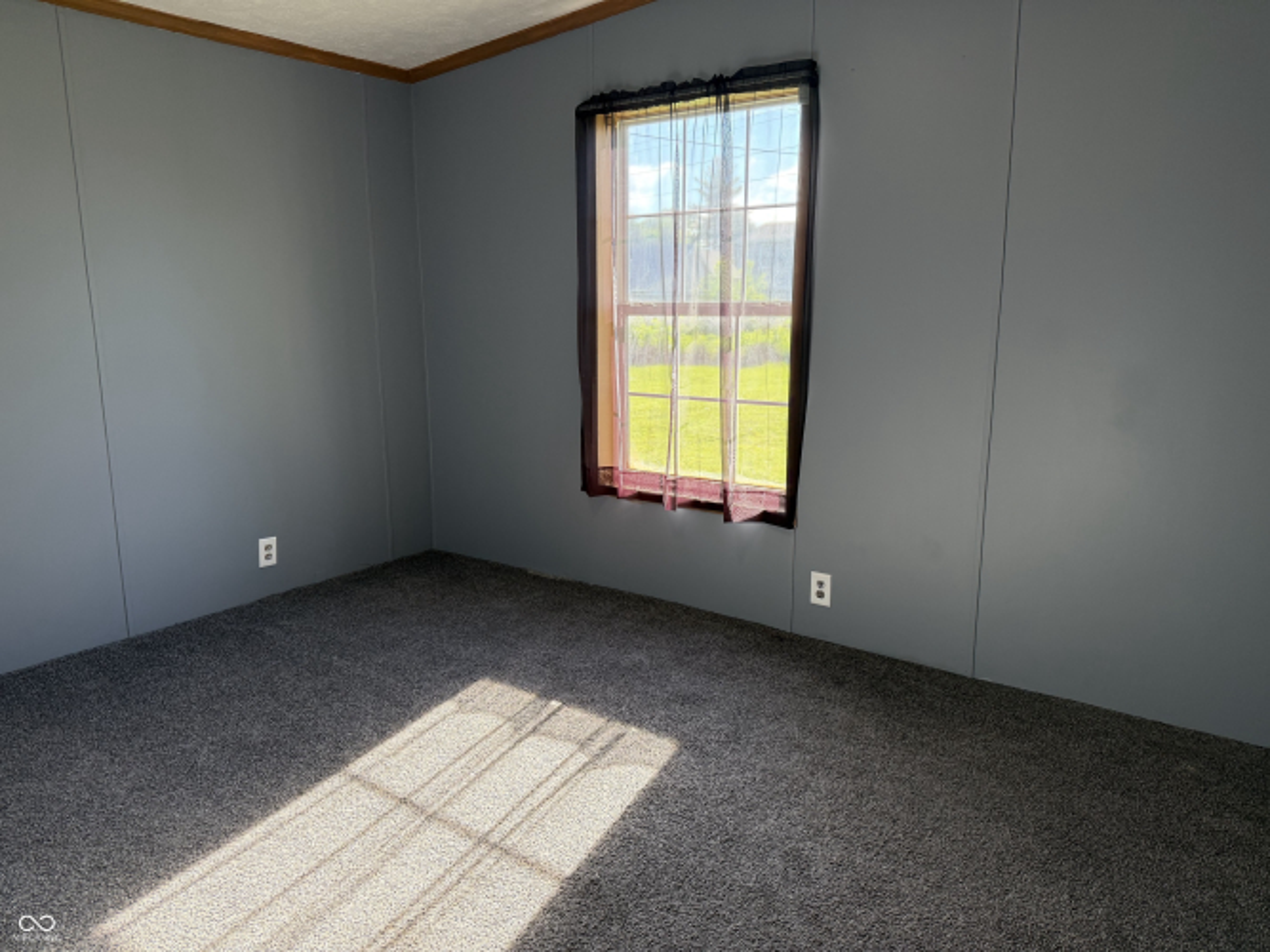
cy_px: 476
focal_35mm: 24
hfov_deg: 71.6
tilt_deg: -11.1
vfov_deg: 56.8
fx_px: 880
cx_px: 635
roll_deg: +0.4
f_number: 1.78
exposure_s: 1/173
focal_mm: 6.76
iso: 125
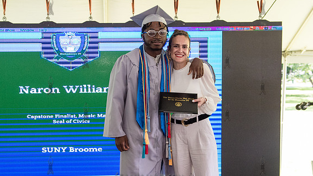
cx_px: 123
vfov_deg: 20.0
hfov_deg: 34.8
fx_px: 498
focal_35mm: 60
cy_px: 116
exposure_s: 1/800
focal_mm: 38
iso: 2500
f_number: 4
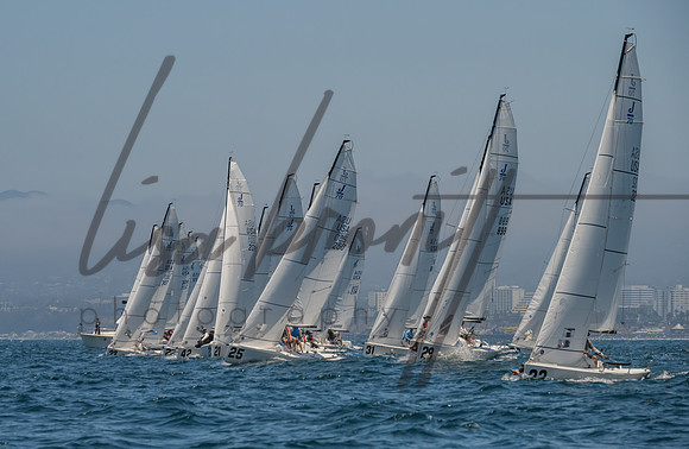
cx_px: 305
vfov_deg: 7.8
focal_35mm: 172
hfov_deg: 12.0
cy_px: 219
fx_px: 3277
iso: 640
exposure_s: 1/1000
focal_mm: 150
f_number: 9
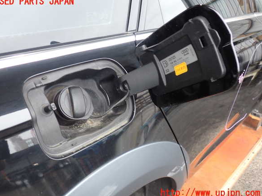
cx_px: 127
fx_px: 234
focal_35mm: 31
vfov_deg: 45.4
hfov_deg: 58.4
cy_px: 97
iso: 200
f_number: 2.3
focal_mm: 5.4
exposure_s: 1/30
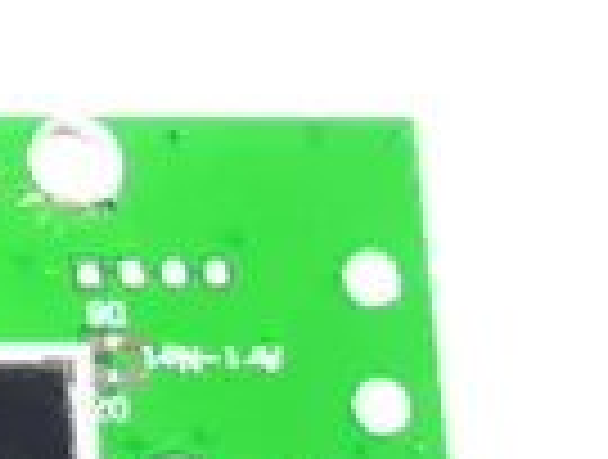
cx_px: -712
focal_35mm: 156
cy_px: 814
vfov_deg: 9.1
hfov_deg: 11.1
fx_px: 2747
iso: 125
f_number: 2.8
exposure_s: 1/30
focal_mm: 5.5
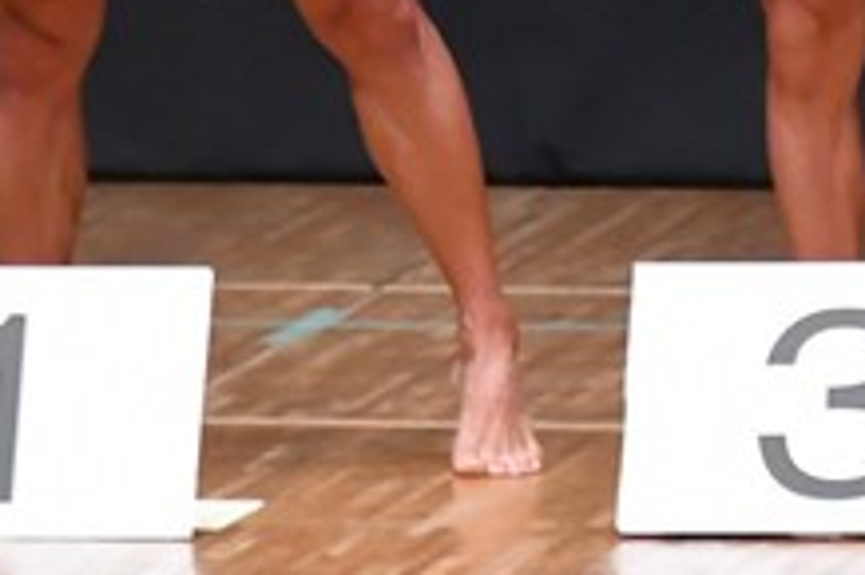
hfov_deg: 2.1
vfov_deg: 1.4
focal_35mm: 960
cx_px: 1065
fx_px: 23049
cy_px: -393
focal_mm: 180
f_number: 5.6
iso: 6400
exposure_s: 1/400
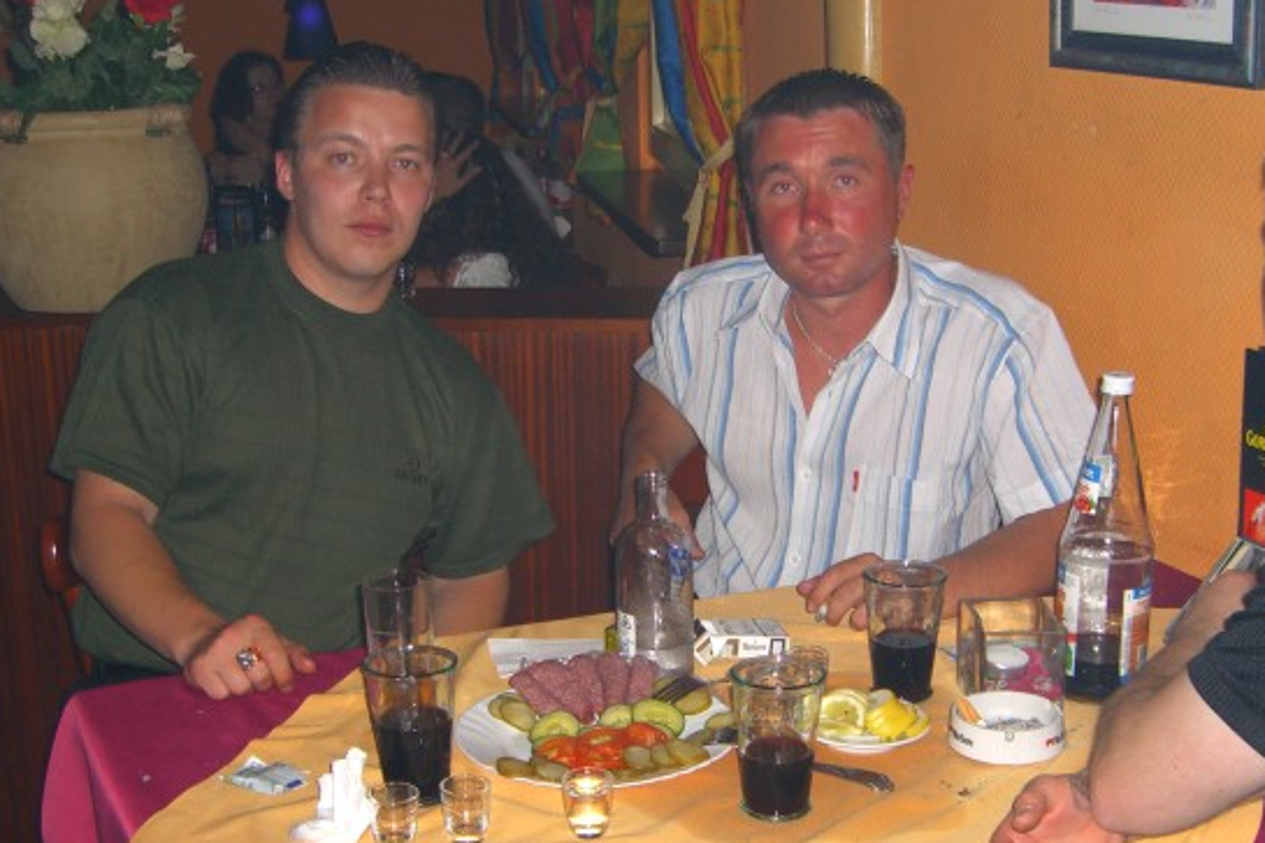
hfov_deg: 34.4
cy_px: 541
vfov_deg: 23.3
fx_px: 2037
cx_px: 752
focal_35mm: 58
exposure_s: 1/60
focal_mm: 7.9
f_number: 2.8
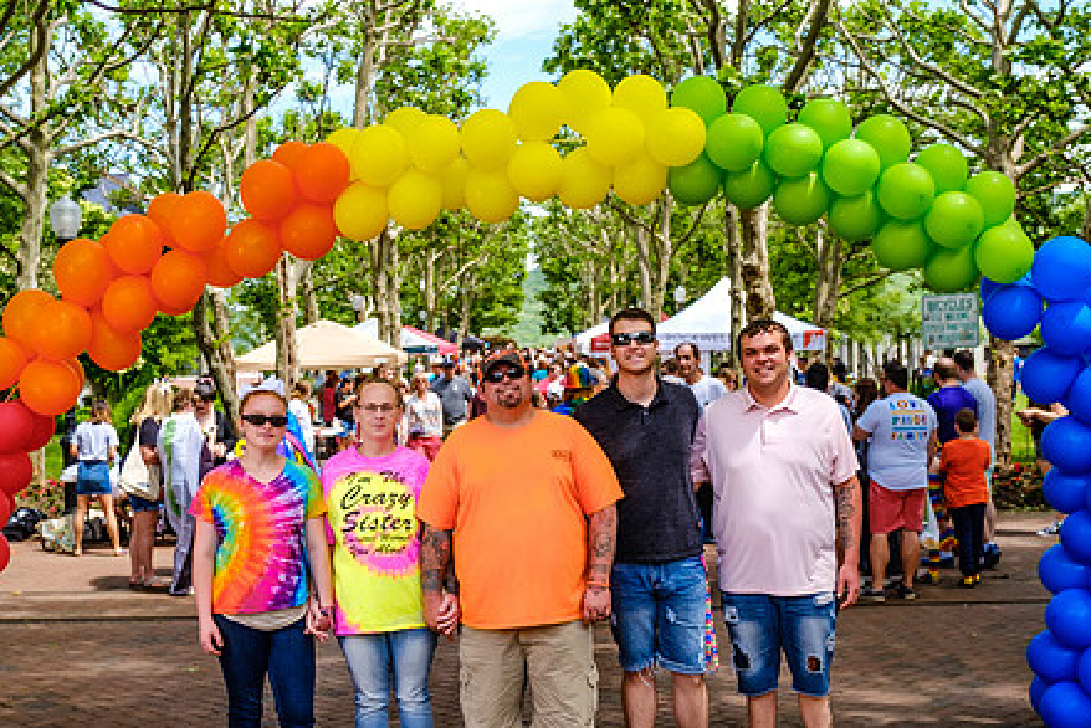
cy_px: 418
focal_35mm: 48
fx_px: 1455
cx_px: 523
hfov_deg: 41.1
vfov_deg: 28.1
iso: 400
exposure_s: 1/1900
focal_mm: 22.7
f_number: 2.8
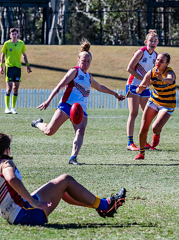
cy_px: 103
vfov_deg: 4.4
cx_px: 83
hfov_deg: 3.3
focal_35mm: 452
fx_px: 3120
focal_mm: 240
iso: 800
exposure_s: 1/1600
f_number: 9
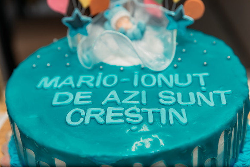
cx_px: 125
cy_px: 84
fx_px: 486
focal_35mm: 70
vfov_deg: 19.4
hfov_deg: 28.9
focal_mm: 70
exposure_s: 1/250
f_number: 3.5
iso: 400
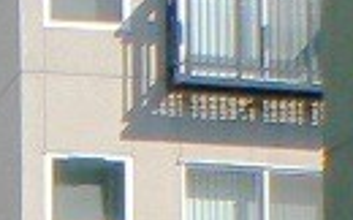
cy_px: 1160
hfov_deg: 6.7
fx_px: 2893
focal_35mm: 301
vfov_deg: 3.8
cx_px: -383
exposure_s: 1/160
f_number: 5.6
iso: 80
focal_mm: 6
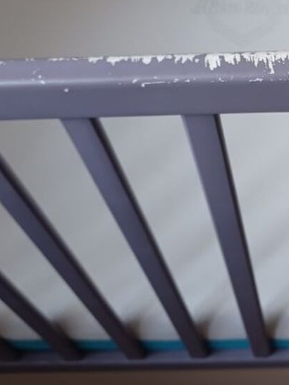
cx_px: 276
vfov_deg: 30.4
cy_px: 48
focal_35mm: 61
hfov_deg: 23.2
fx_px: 679
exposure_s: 1/50
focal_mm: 4.6
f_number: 1.8
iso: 320
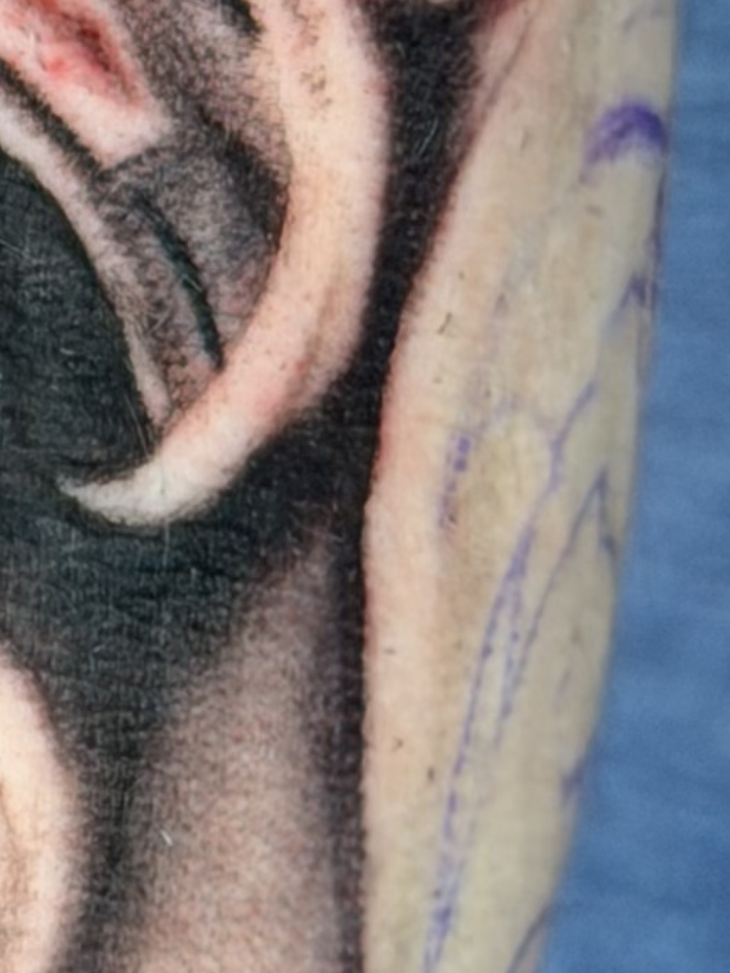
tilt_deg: -31.6
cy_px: 533
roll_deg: -0.5
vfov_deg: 7.2
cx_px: -1195
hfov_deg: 5.2
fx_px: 7732
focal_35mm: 275
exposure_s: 1/60
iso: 64
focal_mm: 6.76
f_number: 1.78
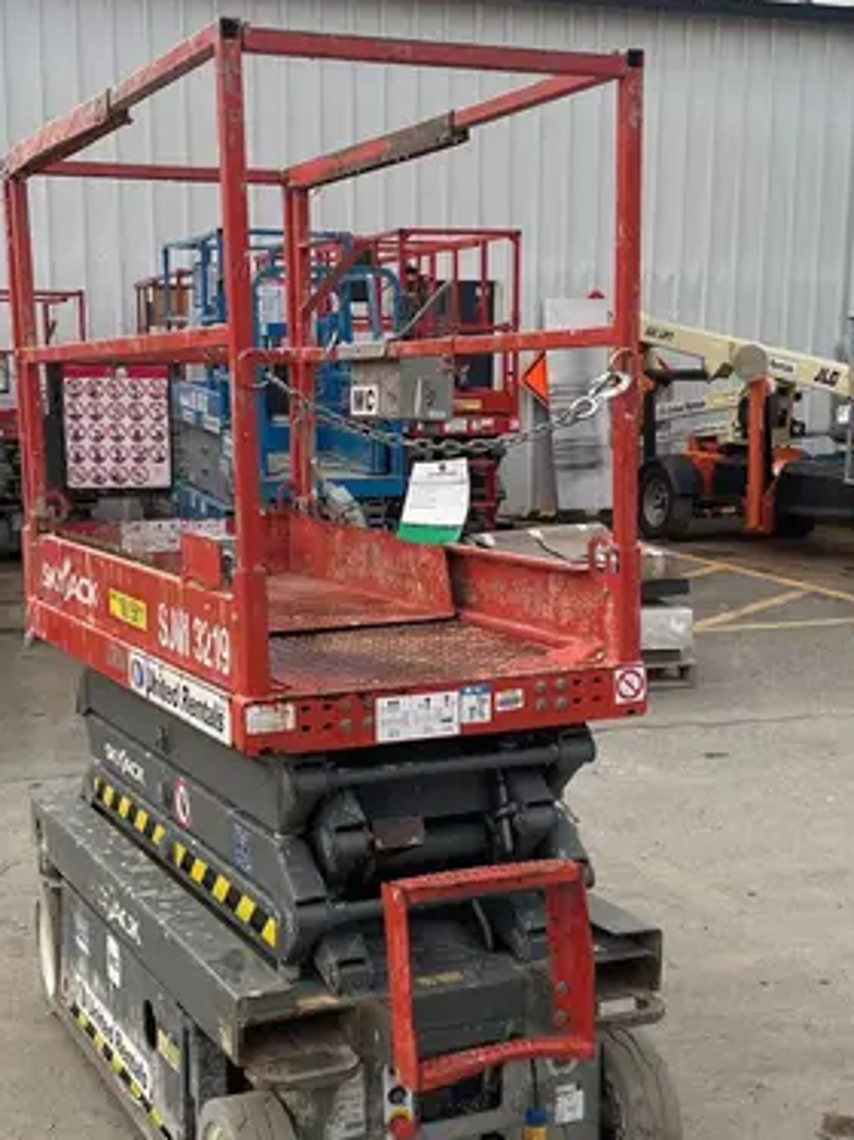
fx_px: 1680
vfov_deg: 37.2
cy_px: 733
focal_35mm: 51
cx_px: 396
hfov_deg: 28.5
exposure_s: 1/955
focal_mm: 4.2
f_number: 1.6
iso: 50
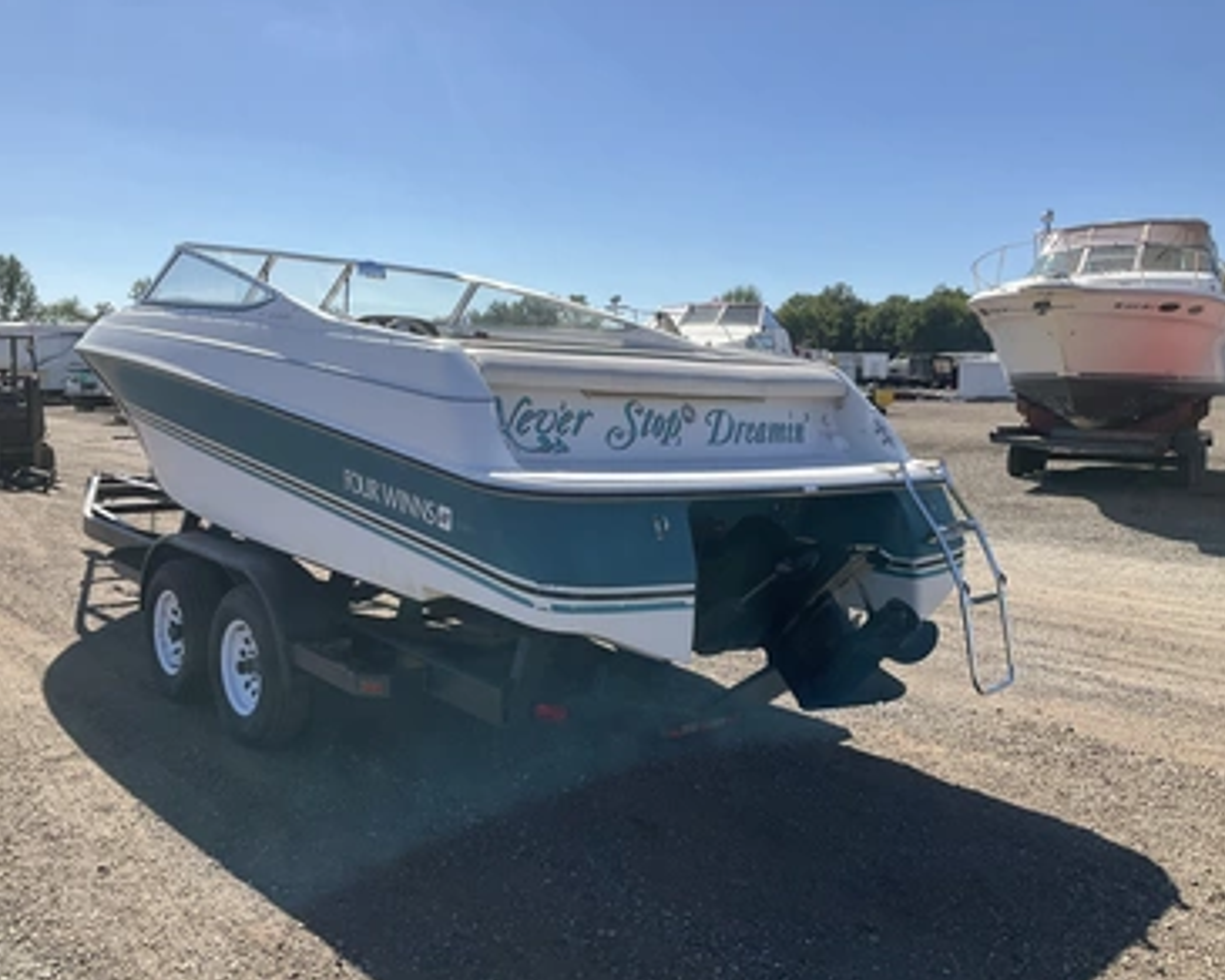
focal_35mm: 31
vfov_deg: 47.1
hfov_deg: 57.1
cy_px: 483
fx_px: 1124
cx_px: 557
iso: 25
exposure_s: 1/2320
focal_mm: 3
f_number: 1.8
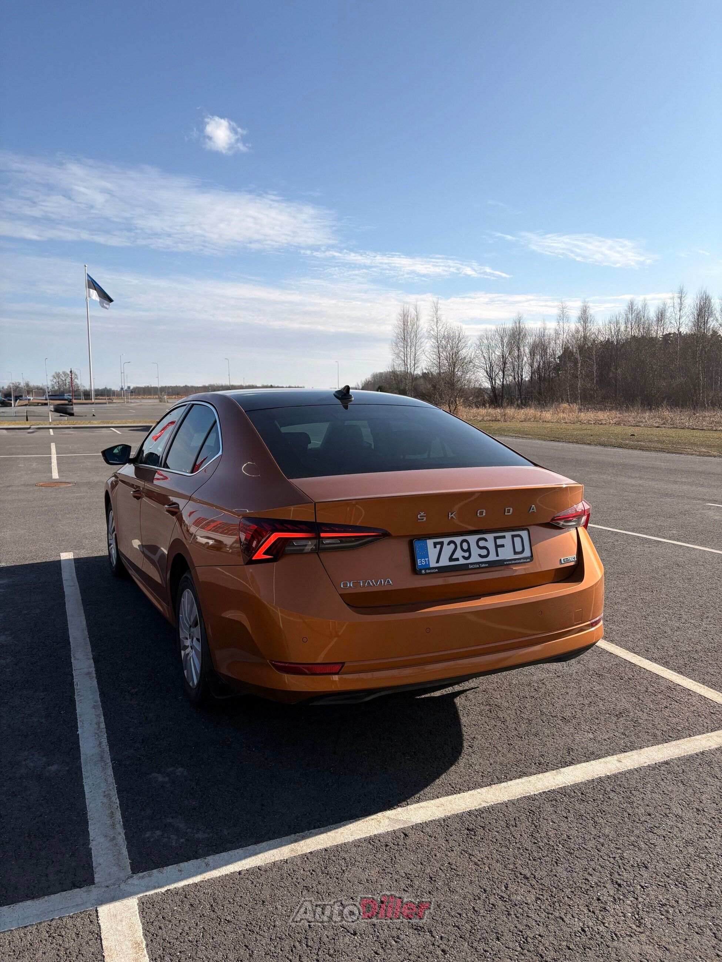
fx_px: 723
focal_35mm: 26
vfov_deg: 67.3
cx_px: 361
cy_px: 481
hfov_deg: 53.1
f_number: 1.6
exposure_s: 1/3623
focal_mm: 5.96
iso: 50
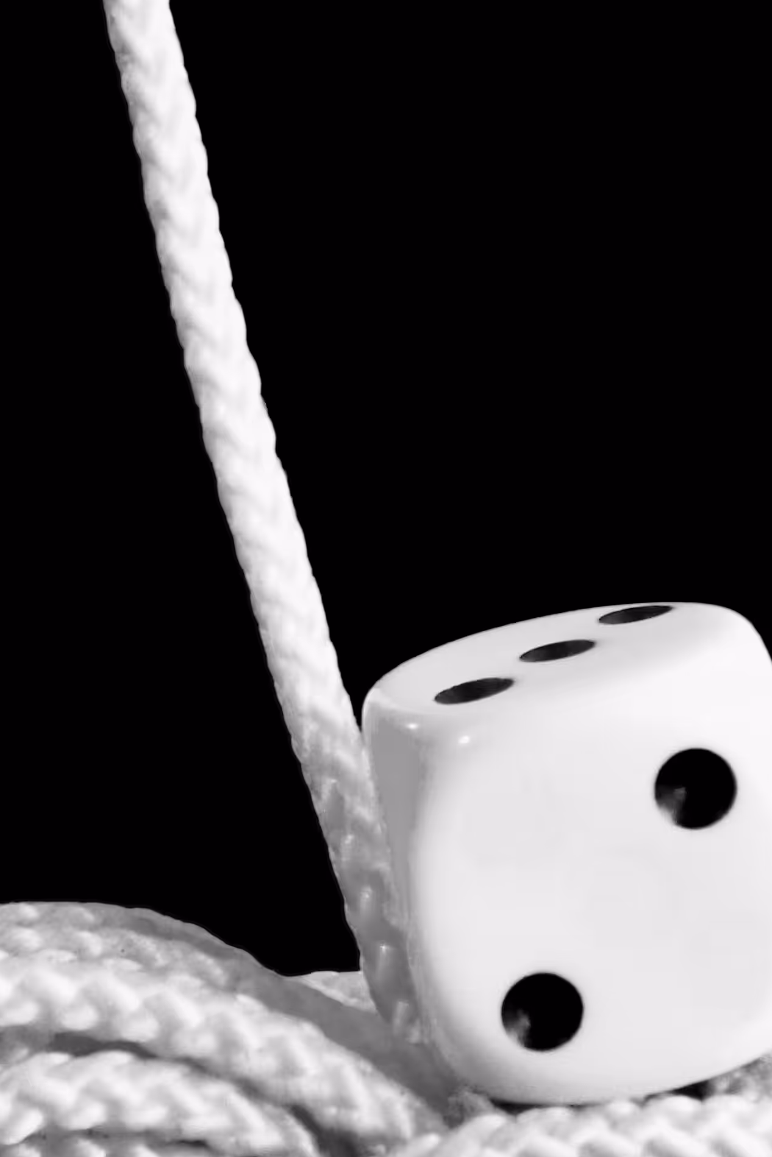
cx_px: 528
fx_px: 3120
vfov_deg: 21.0
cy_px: 433
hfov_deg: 14.1
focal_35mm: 97
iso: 400
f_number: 3.7
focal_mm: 7.3
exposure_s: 1/6
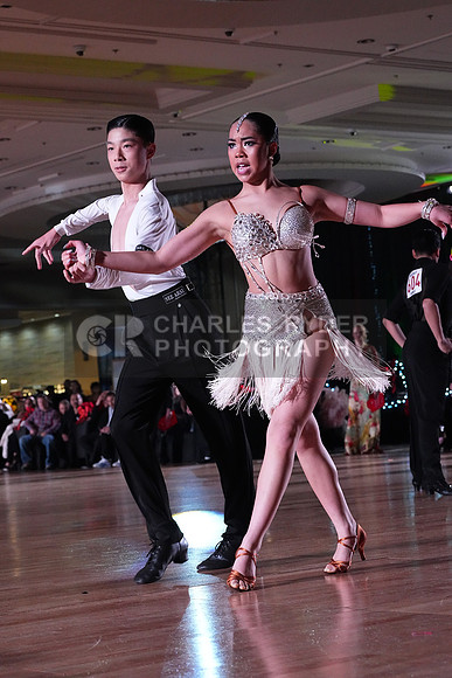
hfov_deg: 15.9
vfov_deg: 23.6
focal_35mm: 86
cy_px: 339
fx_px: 1619
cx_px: 226
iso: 10000
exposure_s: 1/400
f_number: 7.1
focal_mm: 86
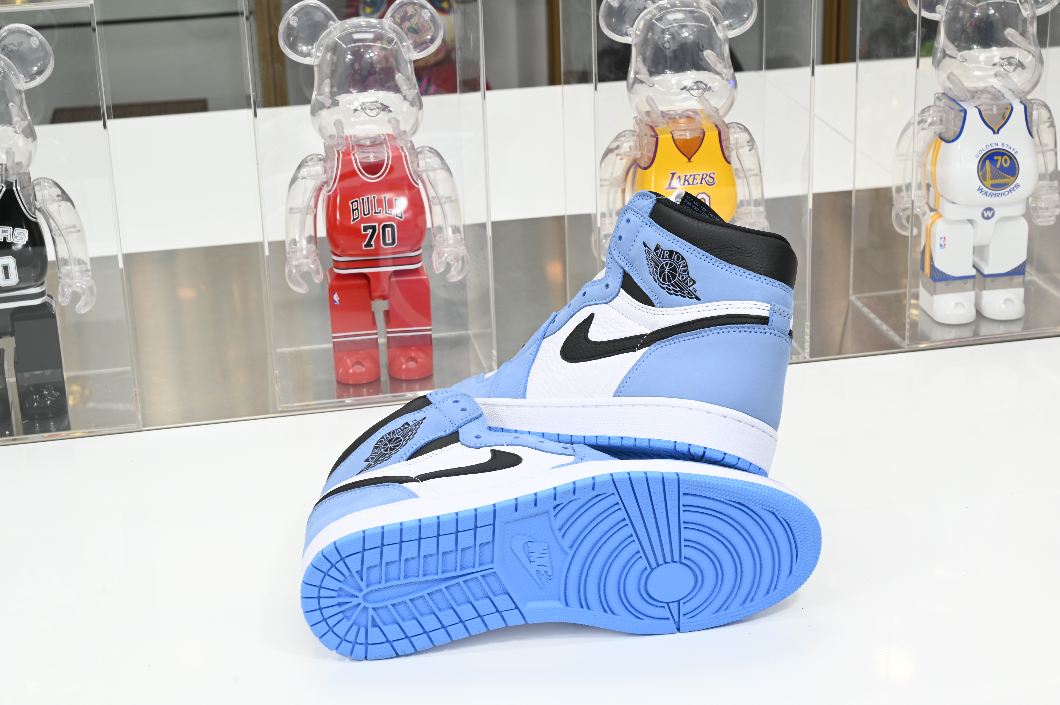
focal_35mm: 62
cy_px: 352
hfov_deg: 32.4
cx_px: 530
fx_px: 1824
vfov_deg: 21.9
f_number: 13
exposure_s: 1/5
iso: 100
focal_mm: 62
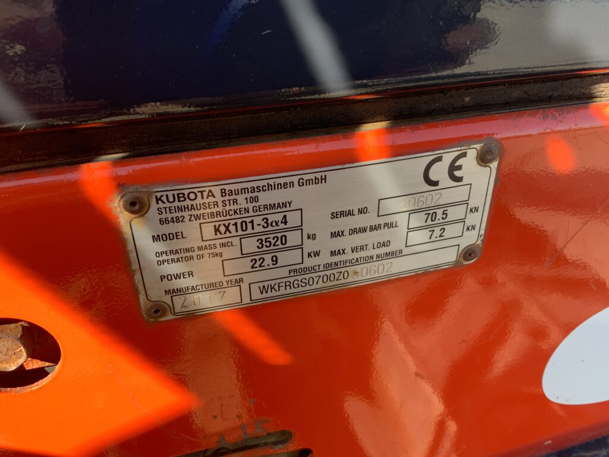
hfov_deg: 61.7
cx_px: 304
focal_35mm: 29
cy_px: 228
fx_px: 510
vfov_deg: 48.2
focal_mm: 3
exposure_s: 1/122
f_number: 1.8
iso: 16
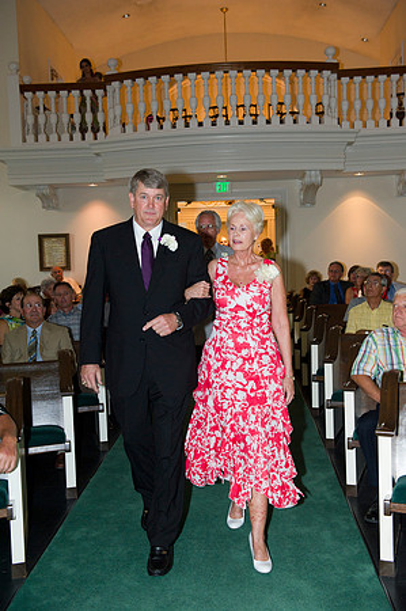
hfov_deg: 35.0
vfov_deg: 50.7
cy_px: 306
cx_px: 203
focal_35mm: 38
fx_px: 644
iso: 1250
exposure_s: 1/125
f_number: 4
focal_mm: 38
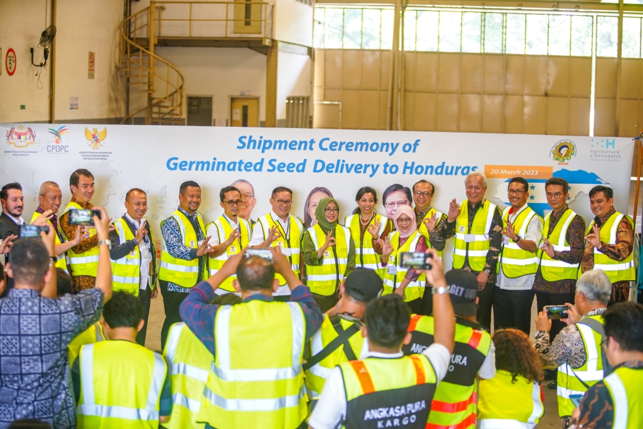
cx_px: 322
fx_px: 1250
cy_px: 214
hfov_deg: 28.8
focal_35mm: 70
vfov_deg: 19.5
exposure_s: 1/125
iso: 800
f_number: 2.8
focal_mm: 70
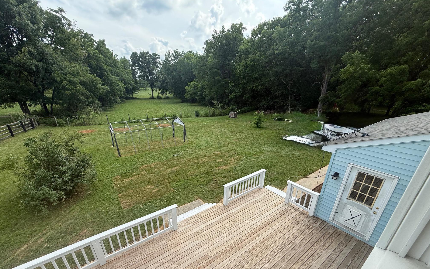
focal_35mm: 15
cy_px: 161
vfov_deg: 74.0
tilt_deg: -23.9
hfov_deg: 101.5
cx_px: 215
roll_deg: -0.2
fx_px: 176
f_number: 2.2
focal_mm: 2.22
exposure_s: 1/985
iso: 50
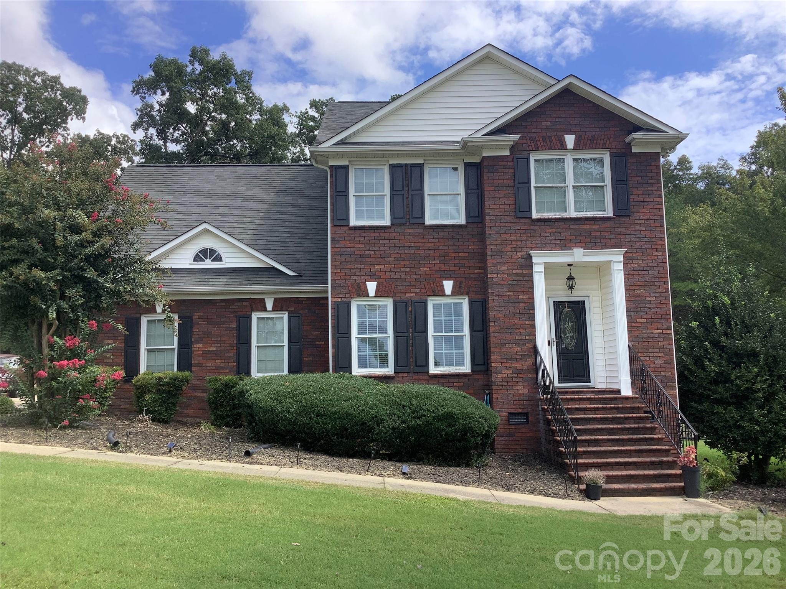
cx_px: 393
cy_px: 294
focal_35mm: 31
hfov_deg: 58.4
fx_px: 704
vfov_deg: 45.4
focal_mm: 3.3
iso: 25
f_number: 2.4
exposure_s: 1/617
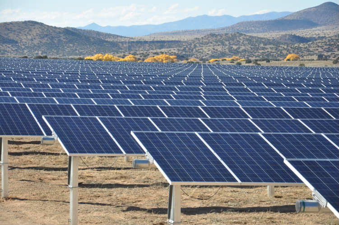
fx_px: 1481
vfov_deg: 8.7
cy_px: 112
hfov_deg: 13.1
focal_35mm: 158
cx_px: 170
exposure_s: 1/320
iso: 200
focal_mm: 105
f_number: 9
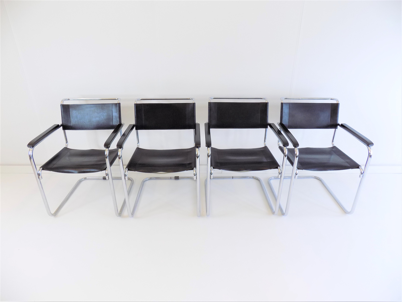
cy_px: 151
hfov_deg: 73.9
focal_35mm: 23
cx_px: 201
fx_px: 267
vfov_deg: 58.9
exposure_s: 1/30
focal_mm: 4
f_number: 3.1
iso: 80
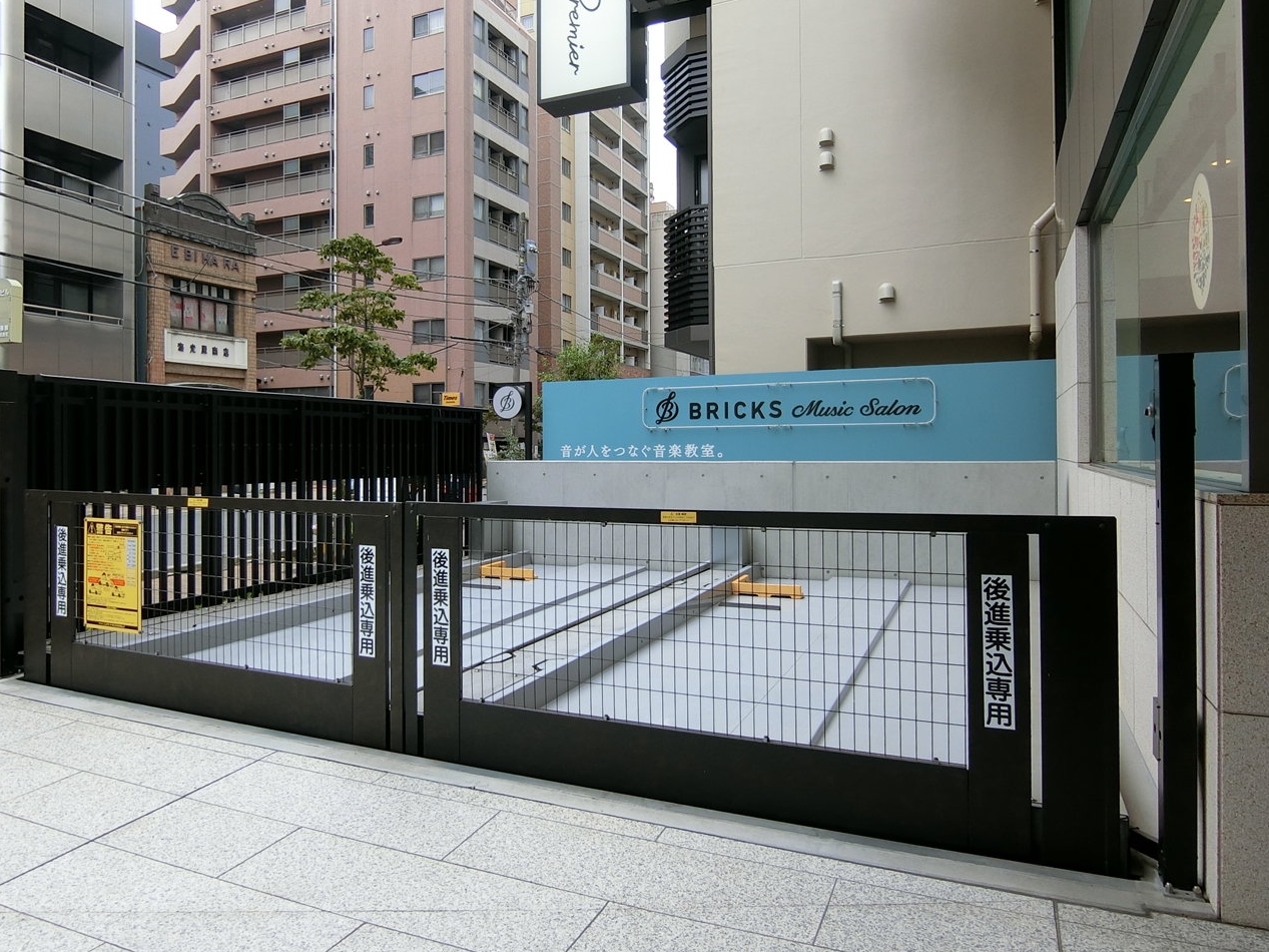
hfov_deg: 71.3
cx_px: 551
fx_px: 880
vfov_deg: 56.8
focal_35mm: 24
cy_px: 458
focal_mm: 4.06
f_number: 2.7
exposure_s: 1/160
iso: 80
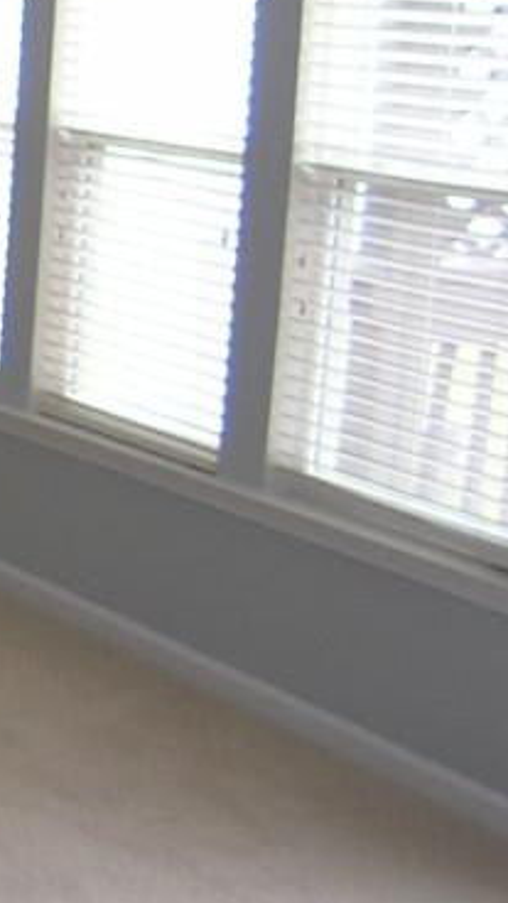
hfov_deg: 10.2
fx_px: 2467
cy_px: 395
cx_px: -707
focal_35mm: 103
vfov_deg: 20.7
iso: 50
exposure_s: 1/30
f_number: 2.9
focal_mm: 5.7
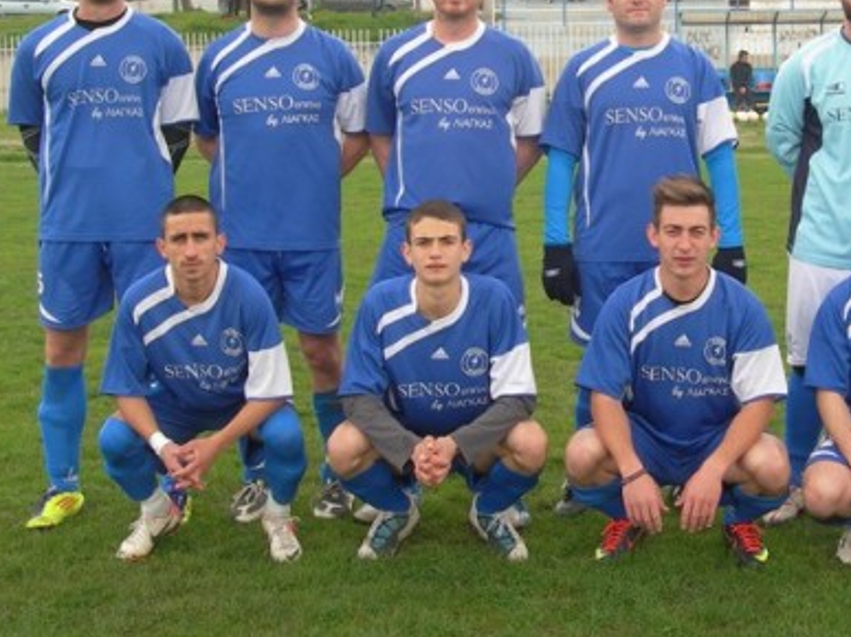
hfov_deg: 27.5
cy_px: 201
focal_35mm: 70
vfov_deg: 20.9
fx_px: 1720
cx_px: 622
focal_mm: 8.5
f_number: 4.9
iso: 50
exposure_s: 1/93.2
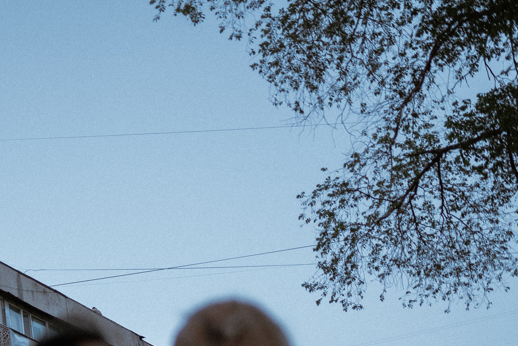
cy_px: 344
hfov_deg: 26.0
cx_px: 80
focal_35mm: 76
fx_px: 1093
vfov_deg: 17.5
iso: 125
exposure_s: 1/30
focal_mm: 35
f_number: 1.4
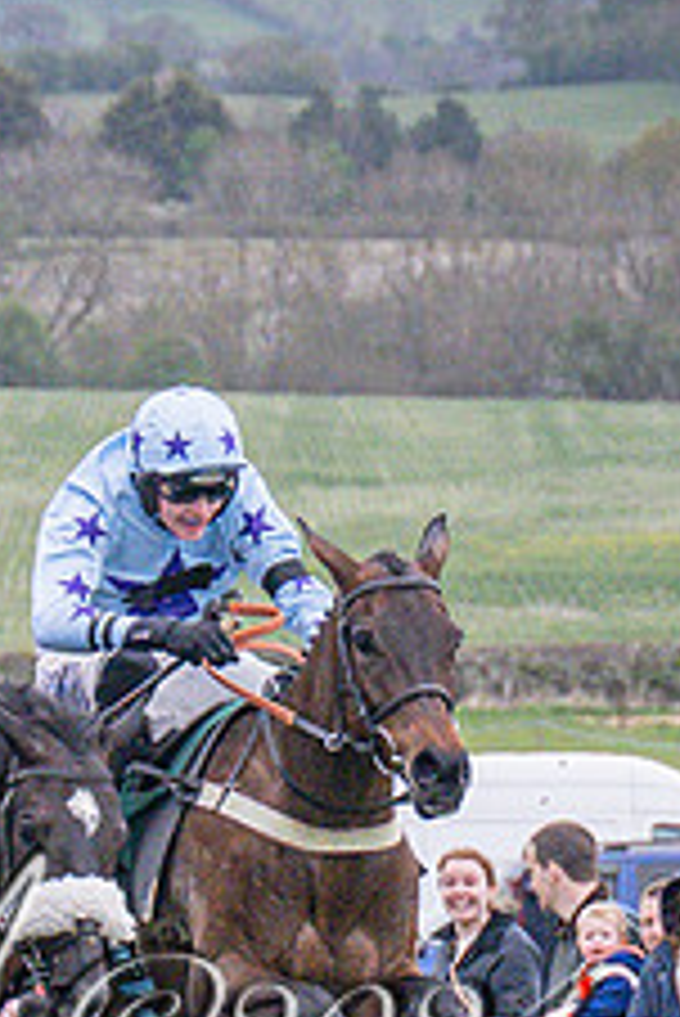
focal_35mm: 700
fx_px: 19801
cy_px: 1166
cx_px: 699
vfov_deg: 2.9
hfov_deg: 2.0
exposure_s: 1/1250
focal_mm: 98
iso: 1600
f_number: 5
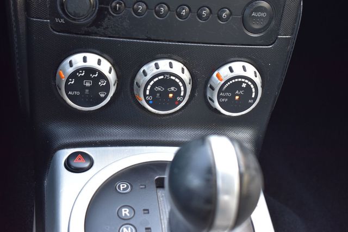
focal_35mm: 52
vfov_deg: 25.7
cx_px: 174
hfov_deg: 37.9
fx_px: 507
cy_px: 116
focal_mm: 35
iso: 400
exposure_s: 1/20
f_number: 6.3
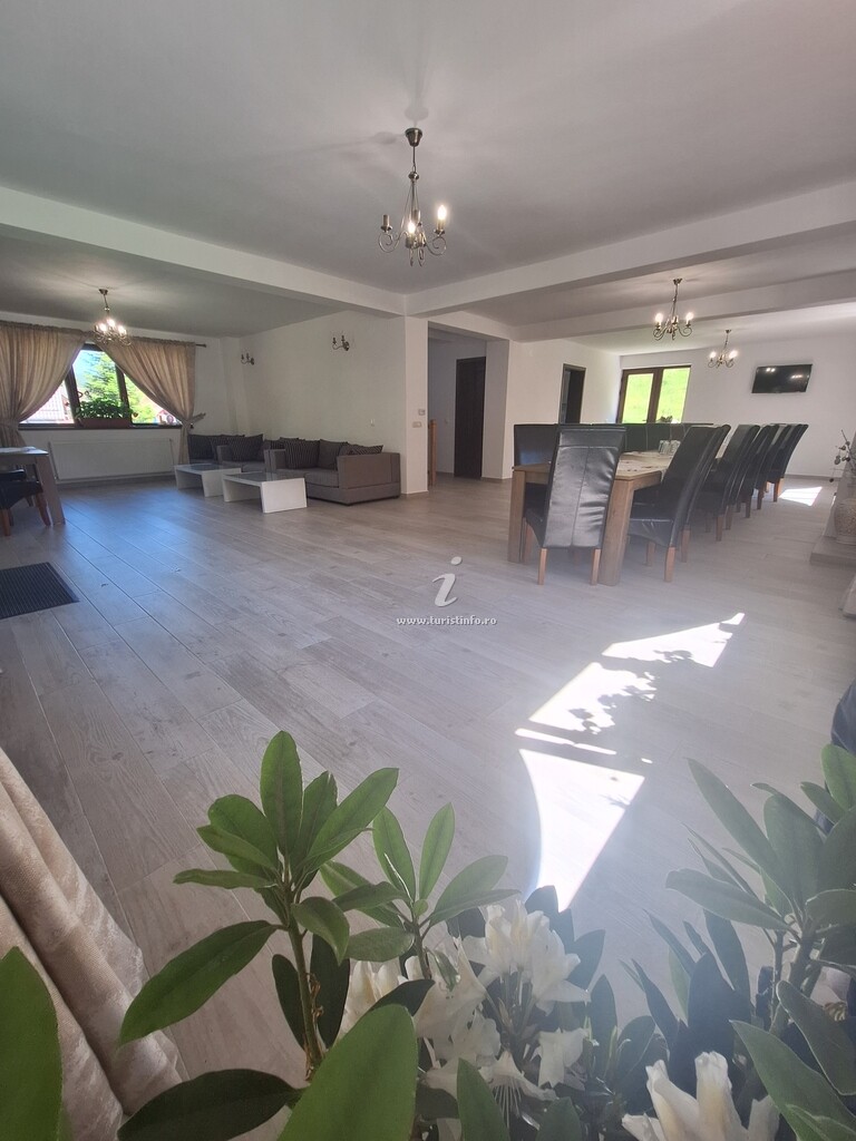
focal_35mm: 13
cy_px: 570
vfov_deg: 106.2
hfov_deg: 89.9
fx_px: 429
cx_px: 428
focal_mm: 1.74
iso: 64
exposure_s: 1/100
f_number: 2.2
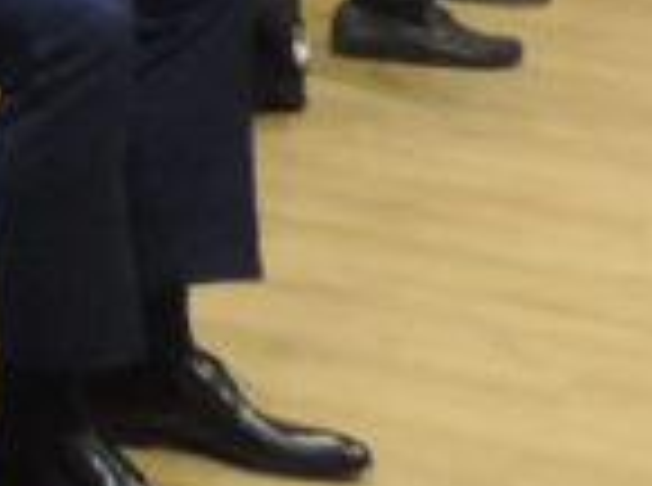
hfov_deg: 9.8
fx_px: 3194
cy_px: -450
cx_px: -1061
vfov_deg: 8.3
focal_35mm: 170
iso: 400
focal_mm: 4.3
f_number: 3
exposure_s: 1/15
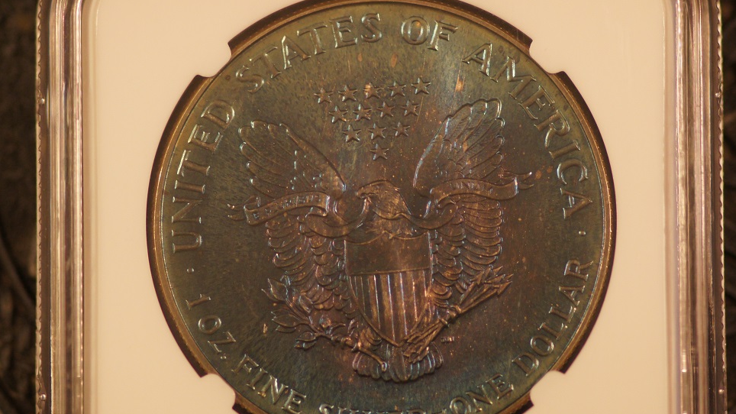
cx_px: 374
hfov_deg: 13.4
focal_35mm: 160
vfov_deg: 7.6
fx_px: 3122
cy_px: 231
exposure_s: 1/160
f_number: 2.8
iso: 1250
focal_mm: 100
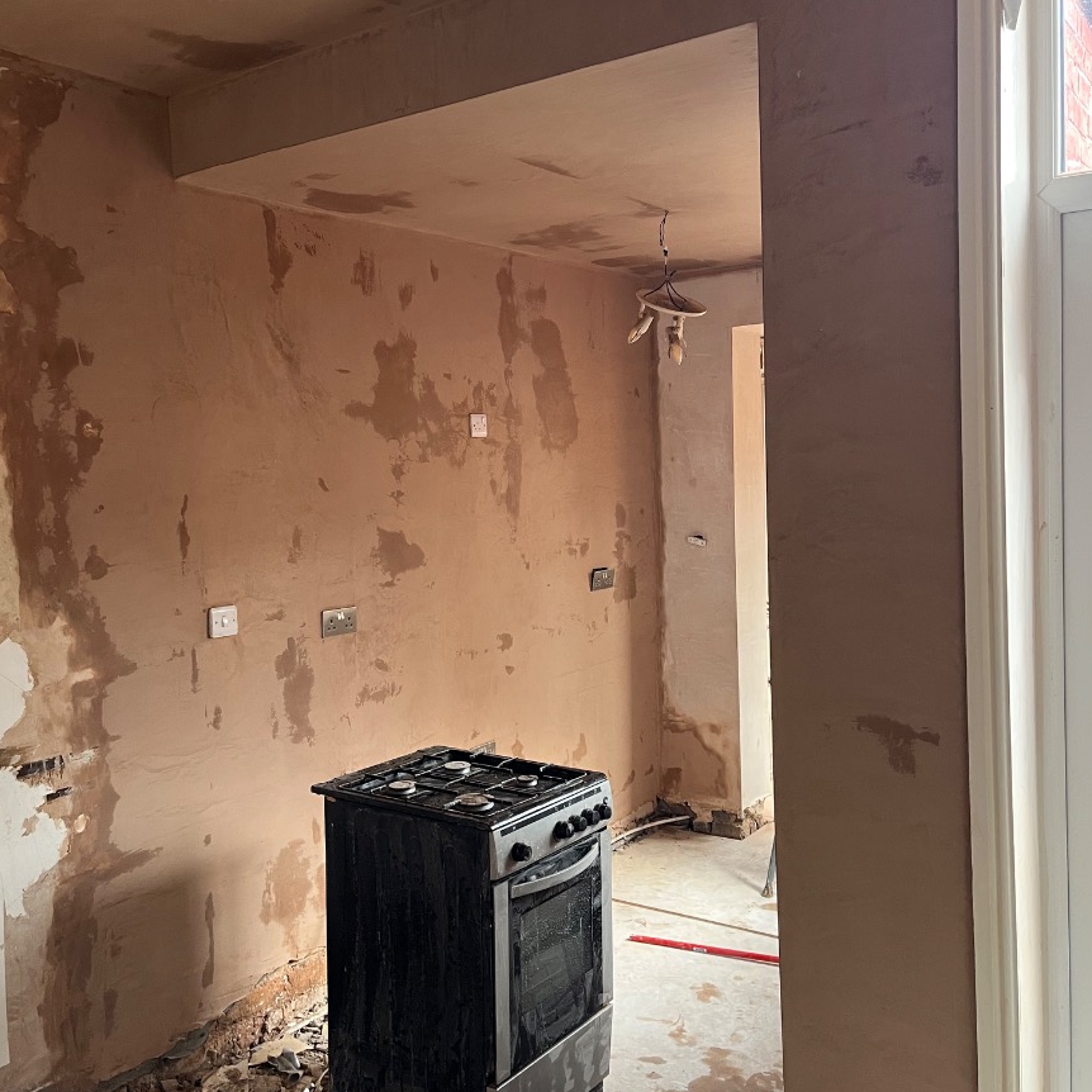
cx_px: 564
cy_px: 492
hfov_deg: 51.1
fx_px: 1142
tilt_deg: -1.5
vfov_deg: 51.0
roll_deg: +1.7
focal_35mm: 32
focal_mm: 5.1
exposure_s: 1/60
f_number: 1.6
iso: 200
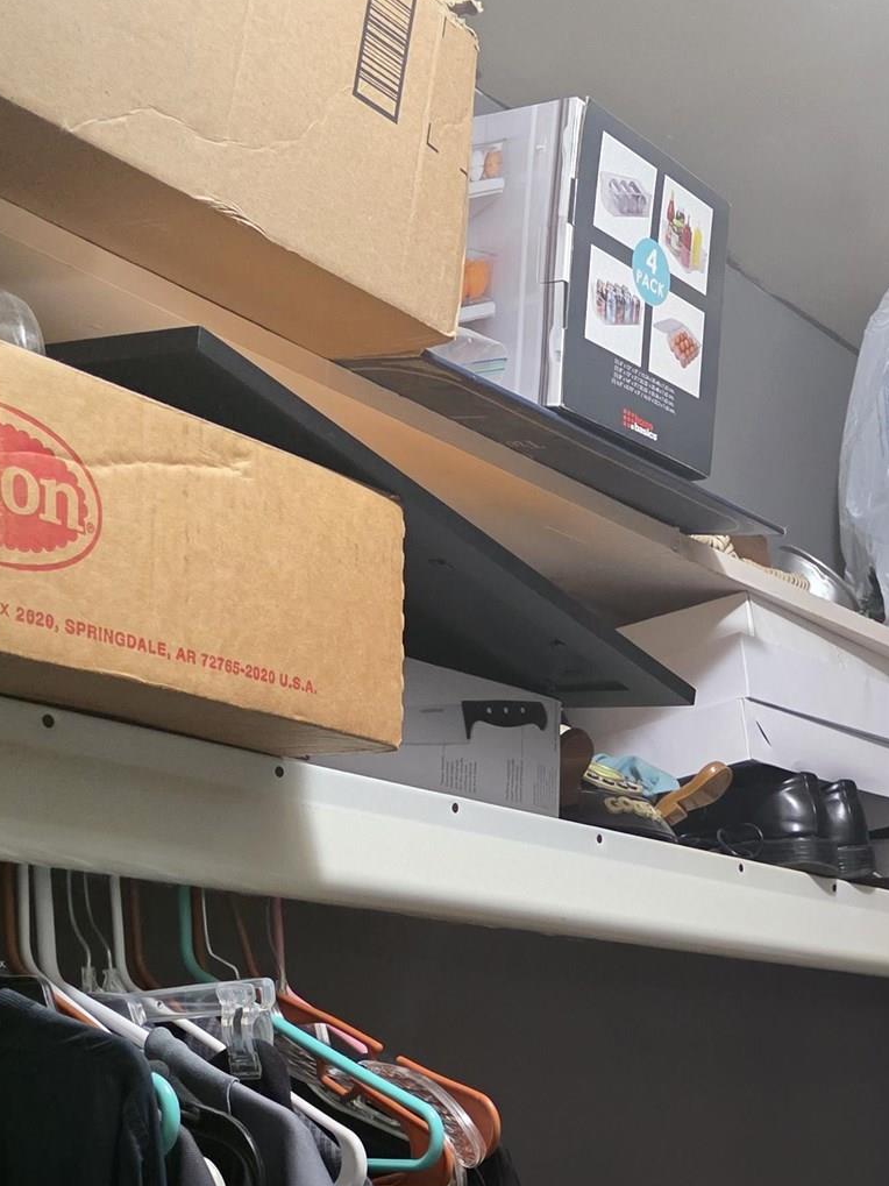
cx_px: 894
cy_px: 1233
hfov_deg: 26.5
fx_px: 1781
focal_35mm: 52
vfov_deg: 33.2
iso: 1600
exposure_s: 1/120
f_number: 1.7
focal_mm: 6.3
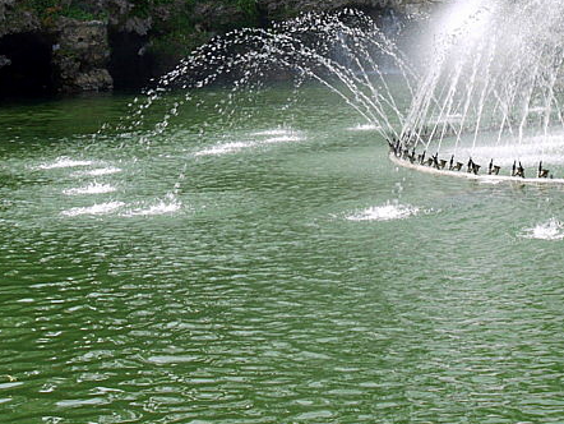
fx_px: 1435
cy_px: 4
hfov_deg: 21.6
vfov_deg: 16.5
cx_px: 542
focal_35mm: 88
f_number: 7.1
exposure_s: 1/160
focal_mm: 19
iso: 100
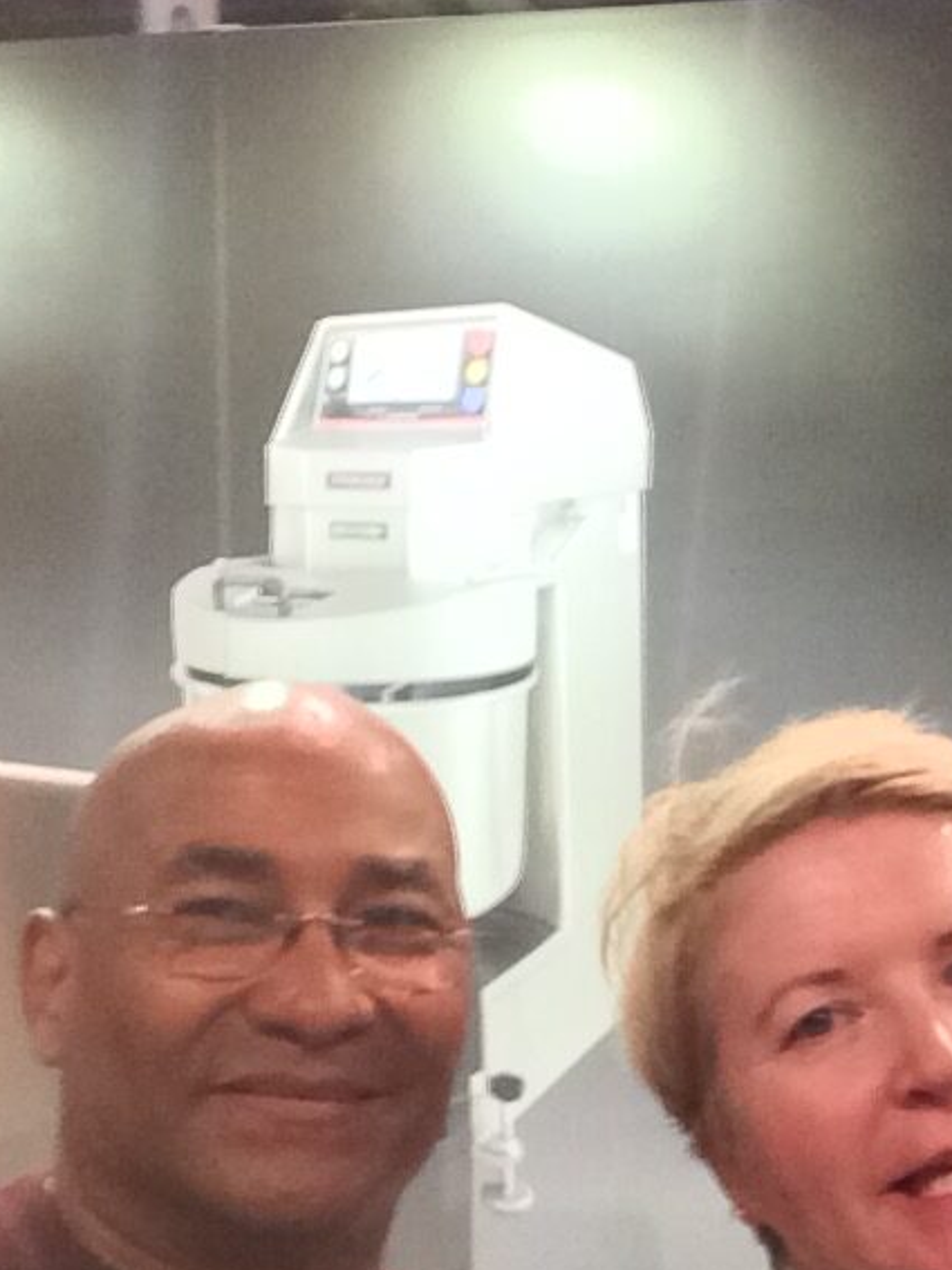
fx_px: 2568
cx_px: 797
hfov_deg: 20.7
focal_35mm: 70
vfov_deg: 27.5
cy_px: 889
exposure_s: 1/30
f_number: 2.4
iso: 400
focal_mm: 2.15
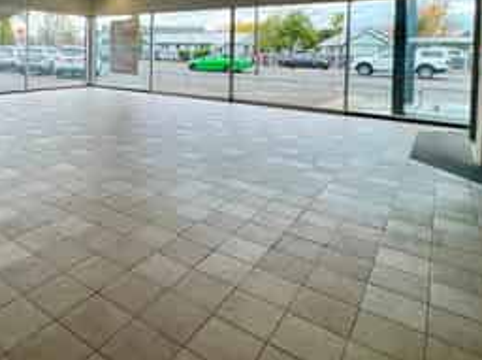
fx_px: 375
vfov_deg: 47.8
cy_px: 61
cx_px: 129
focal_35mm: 27
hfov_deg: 62.2
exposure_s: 1/196
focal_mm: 2.22
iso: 40
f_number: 2.2
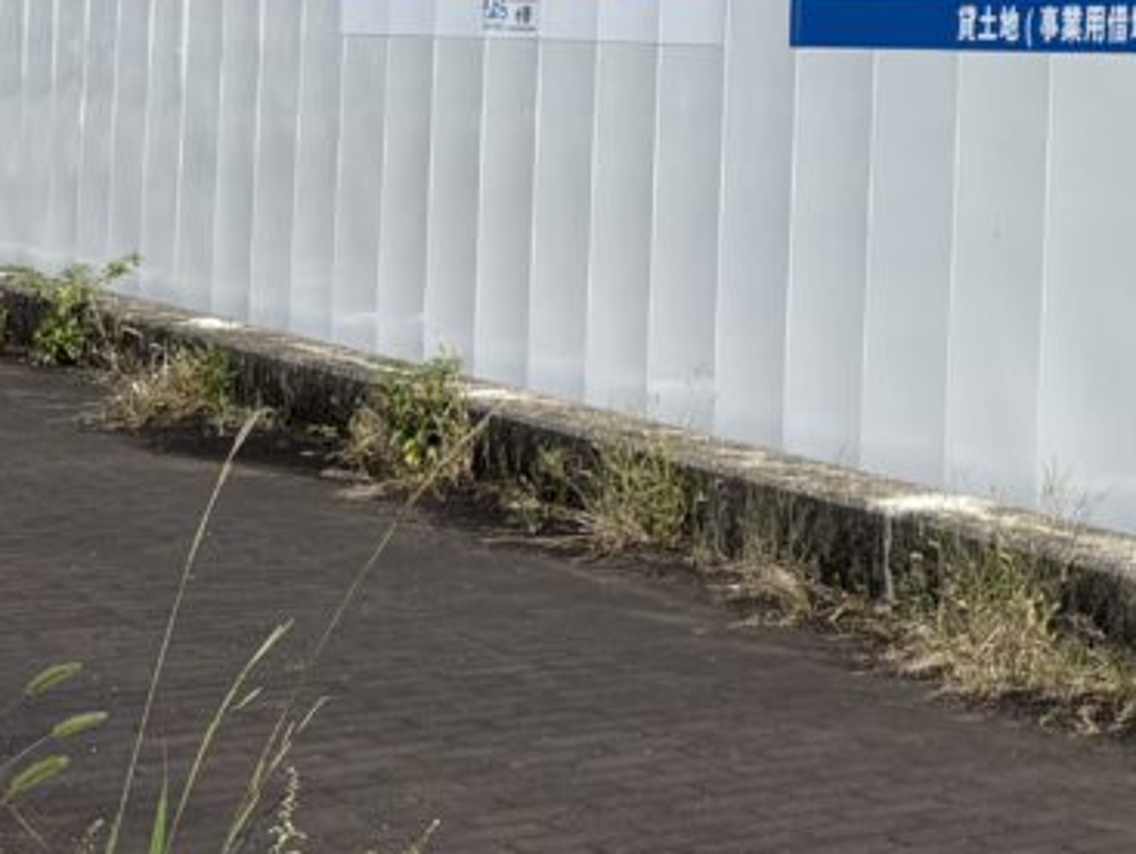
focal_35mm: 92
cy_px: -11
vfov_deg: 15.8
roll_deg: -0.8
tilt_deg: +1.7
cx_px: 1761
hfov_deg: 18.5
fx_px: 3022
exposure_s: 1/7813
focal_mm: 5.96
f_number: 1.6
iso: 50
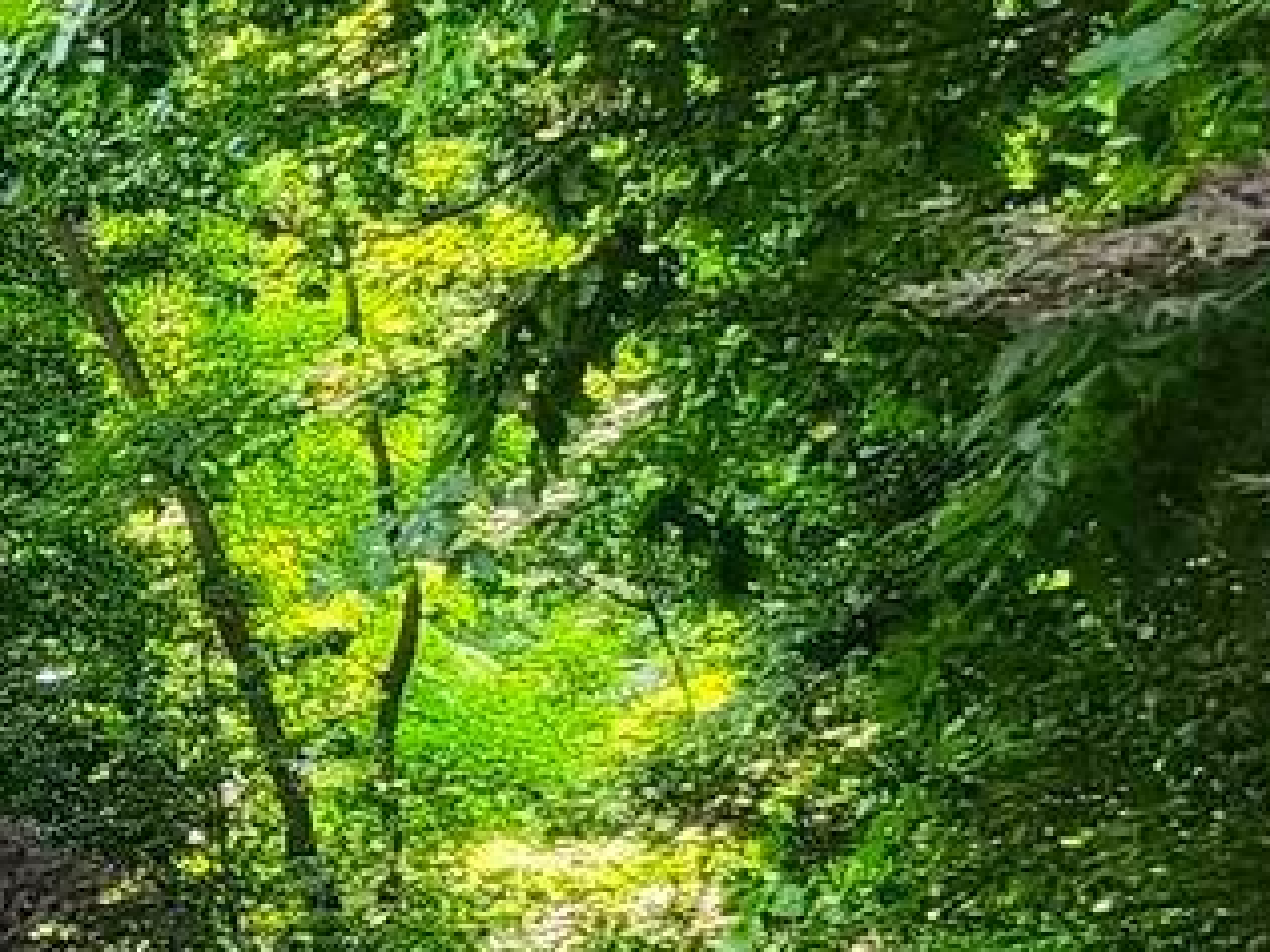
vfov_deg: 9.9
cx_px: -1117
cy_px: 848
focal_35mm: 149
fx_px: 5467
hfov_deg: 12.0
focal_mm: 6.4
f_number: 1.8
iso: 100
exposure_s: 1/180
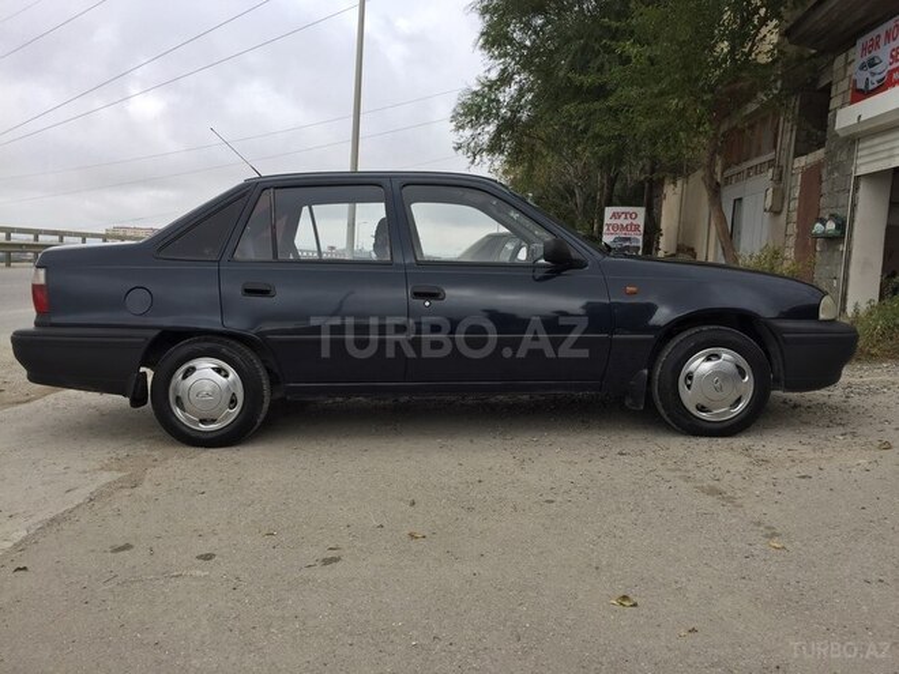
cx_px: 450
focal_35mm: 29
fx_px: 753
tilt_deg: -6.8
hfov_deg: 61.7
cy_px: 337
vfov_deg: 48.2
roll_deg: -2.7
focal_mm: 4.15
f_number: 2.2
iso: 32
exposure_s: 1/590
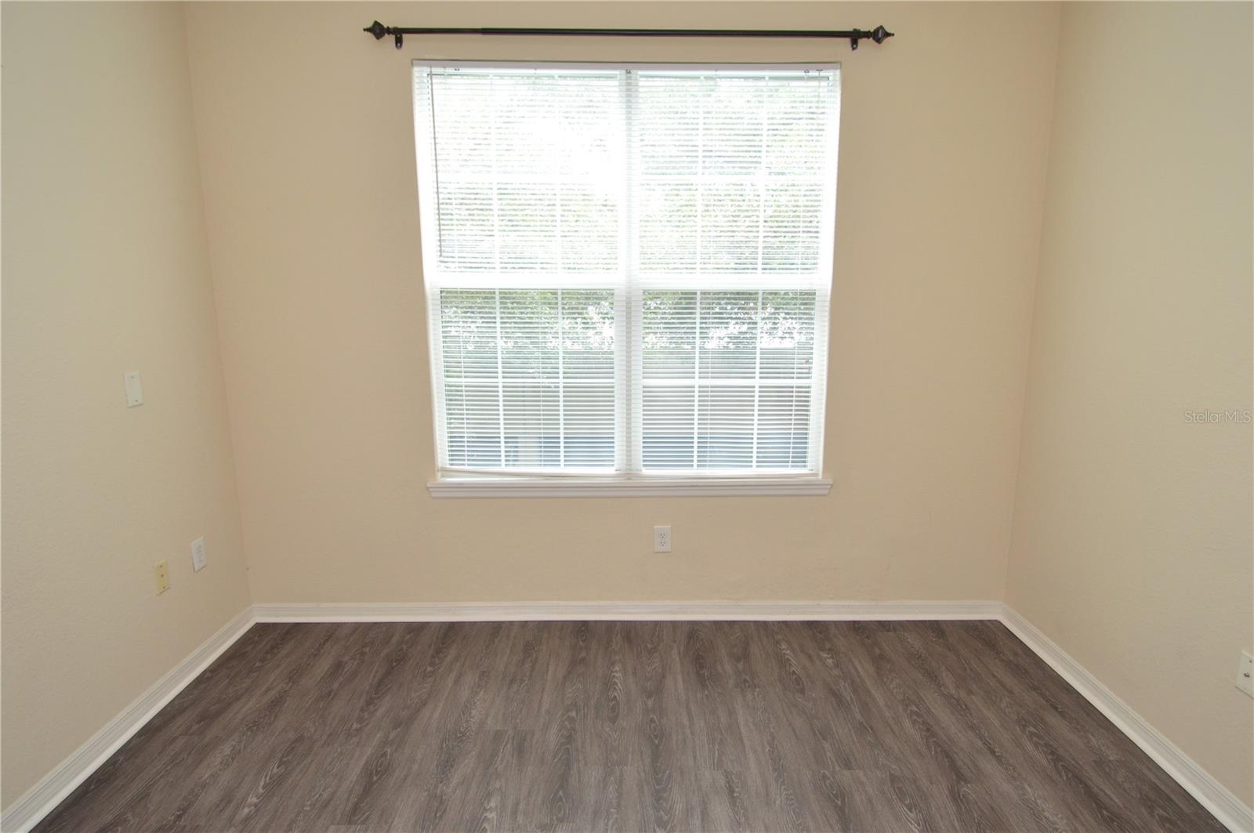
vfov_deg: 67.3
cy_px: 416
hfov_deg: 90.1
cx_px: 627
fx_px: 626
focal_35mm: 18
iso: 450
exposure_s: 1/60
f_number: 4
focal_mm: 12
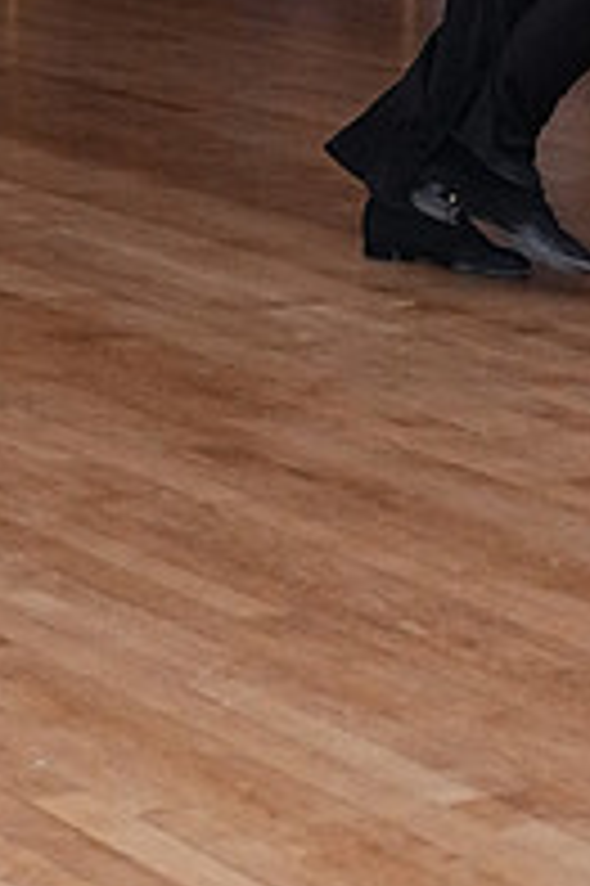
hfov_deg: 8.1
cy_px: -220
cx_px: 529
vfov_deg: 11.9
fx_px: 4137
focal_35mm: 168
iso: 5000
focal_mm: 38
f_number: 4
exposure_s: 1/200
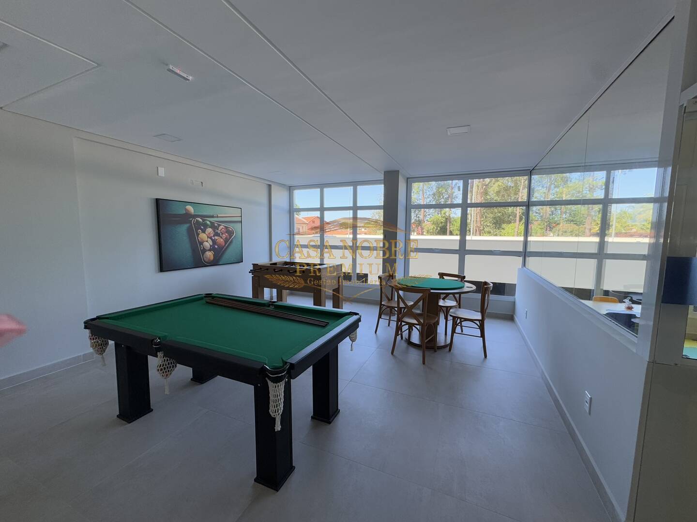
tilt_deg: -5.3
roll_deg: -0.5
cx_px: 348
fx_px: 282
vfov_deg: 85.7
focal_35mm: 14
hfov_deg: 102.1
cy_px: 261
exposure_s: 1/156
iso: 40
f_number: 2.2
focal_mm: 2.22
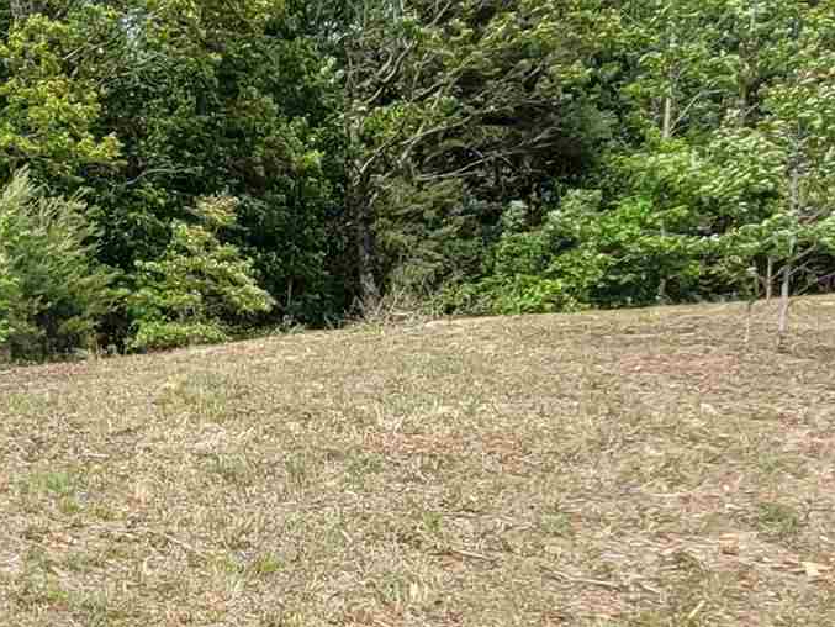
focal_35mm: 59
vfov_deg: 24.5
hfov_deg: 27.1
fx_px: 1423
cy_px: 492
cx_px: -268
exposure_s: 1/724
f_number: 2.2
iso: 40
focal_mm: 1.74
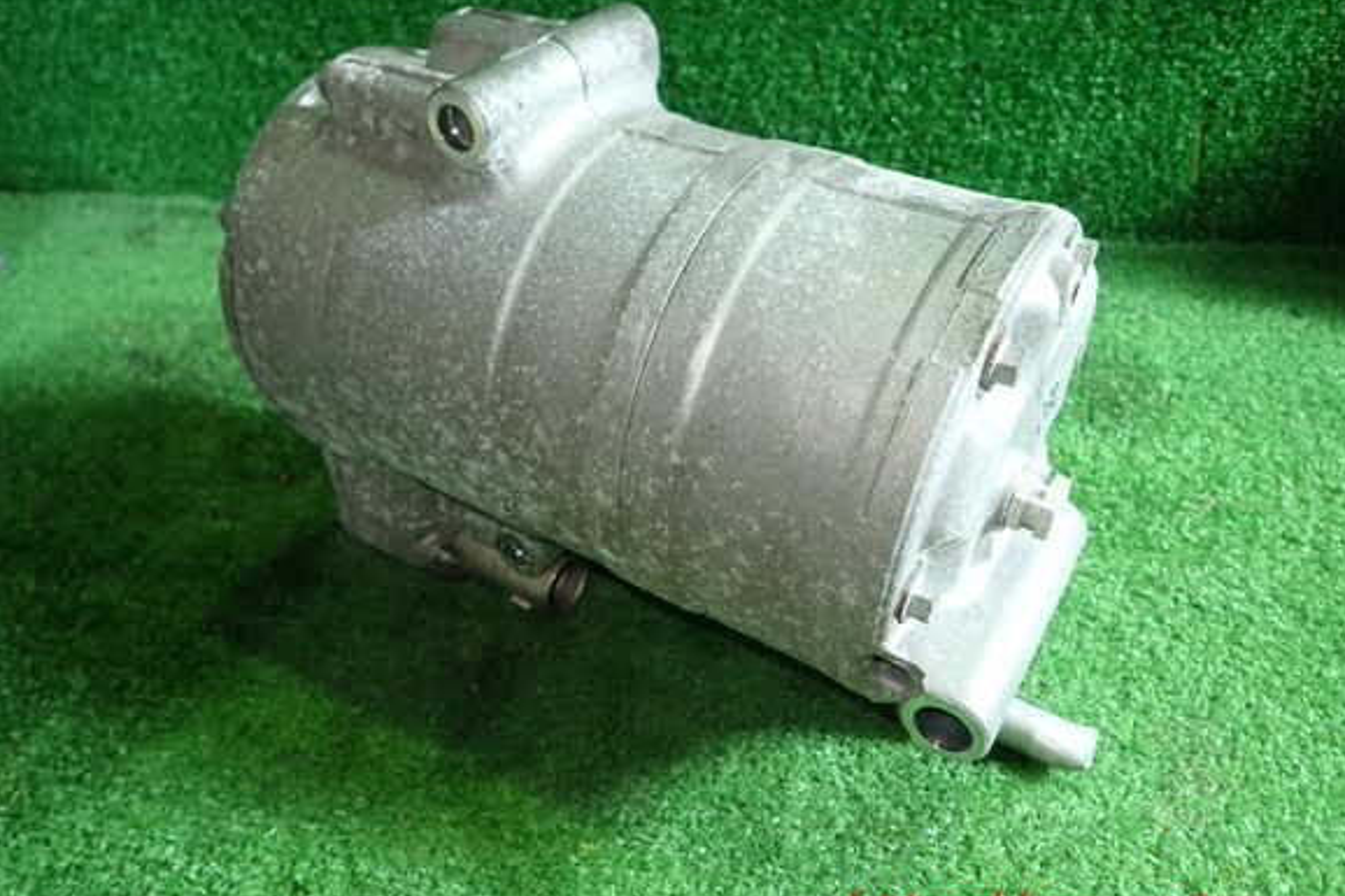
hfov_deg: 67.4
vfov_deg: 47.9
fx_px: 1008
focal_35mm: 27
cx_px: 677
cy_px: 421
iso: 200
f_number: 2
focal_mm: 4.5
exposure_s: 1/50
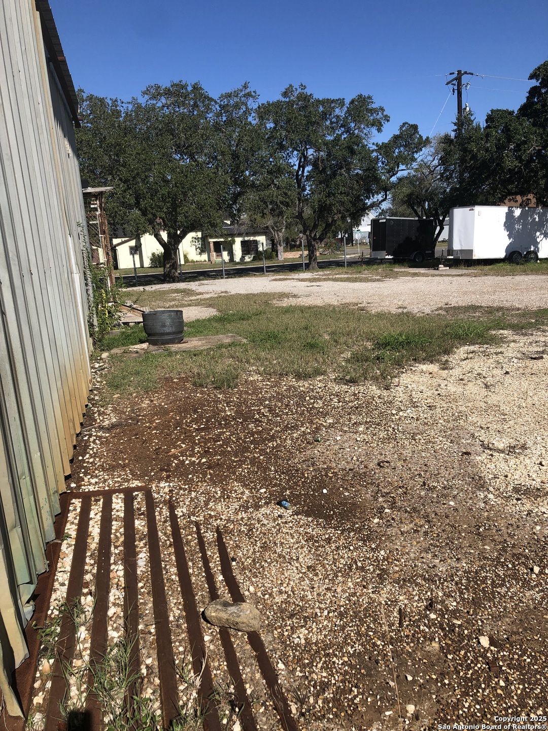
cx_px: 274
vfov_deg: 63.4
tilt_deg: -13.7
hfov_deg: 49.7
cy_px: 366
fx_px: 591
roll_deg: -0.5
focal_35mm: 28
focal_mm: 4
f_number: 1.8
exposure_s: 1/2703
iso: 25
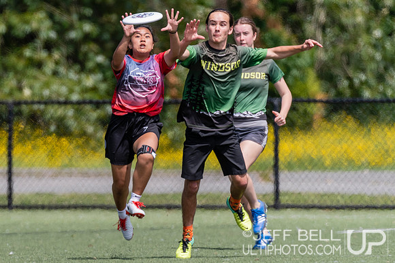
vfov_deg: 1.5
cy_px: 139
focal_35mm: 920
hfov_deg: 2.2
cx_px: 97
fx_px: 10091
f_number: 4
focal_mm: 400
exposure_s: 1/1600
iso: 280
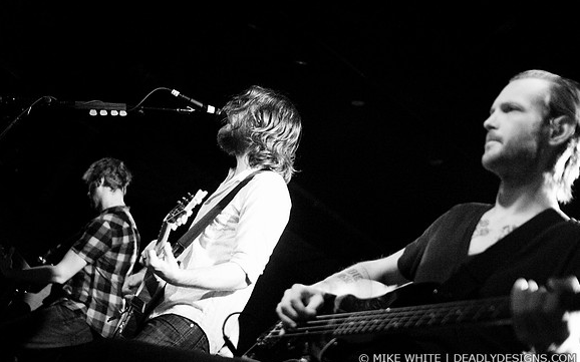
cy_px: 174
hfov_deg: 43.5
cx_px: 290
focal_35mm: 46
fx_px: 727
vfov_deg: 28.0
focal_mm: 30
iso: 1000
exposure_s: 1/80
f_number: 1.6
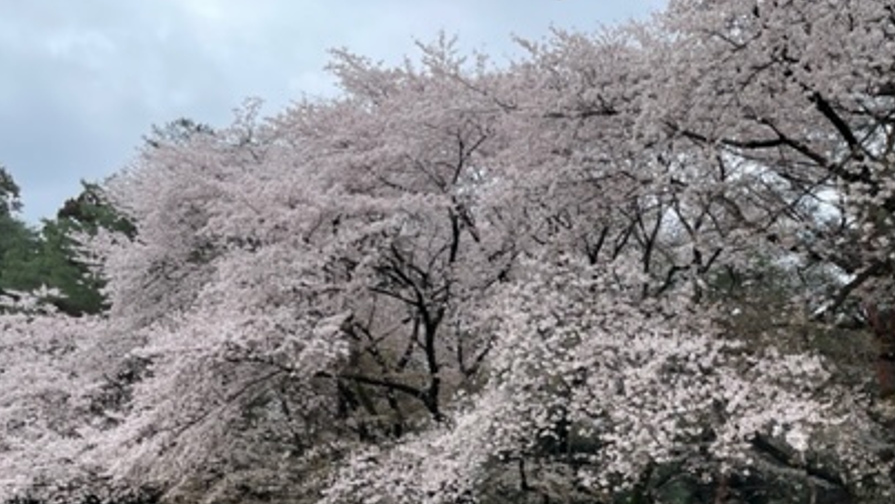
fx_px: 1068
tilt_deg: +11.4
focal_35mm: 45
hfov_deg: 44.7
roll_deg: -3.7
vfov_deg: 26.2
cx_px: 602
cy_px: 373
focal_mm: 4.2
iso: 32
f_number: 1.6
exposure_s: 1/1473
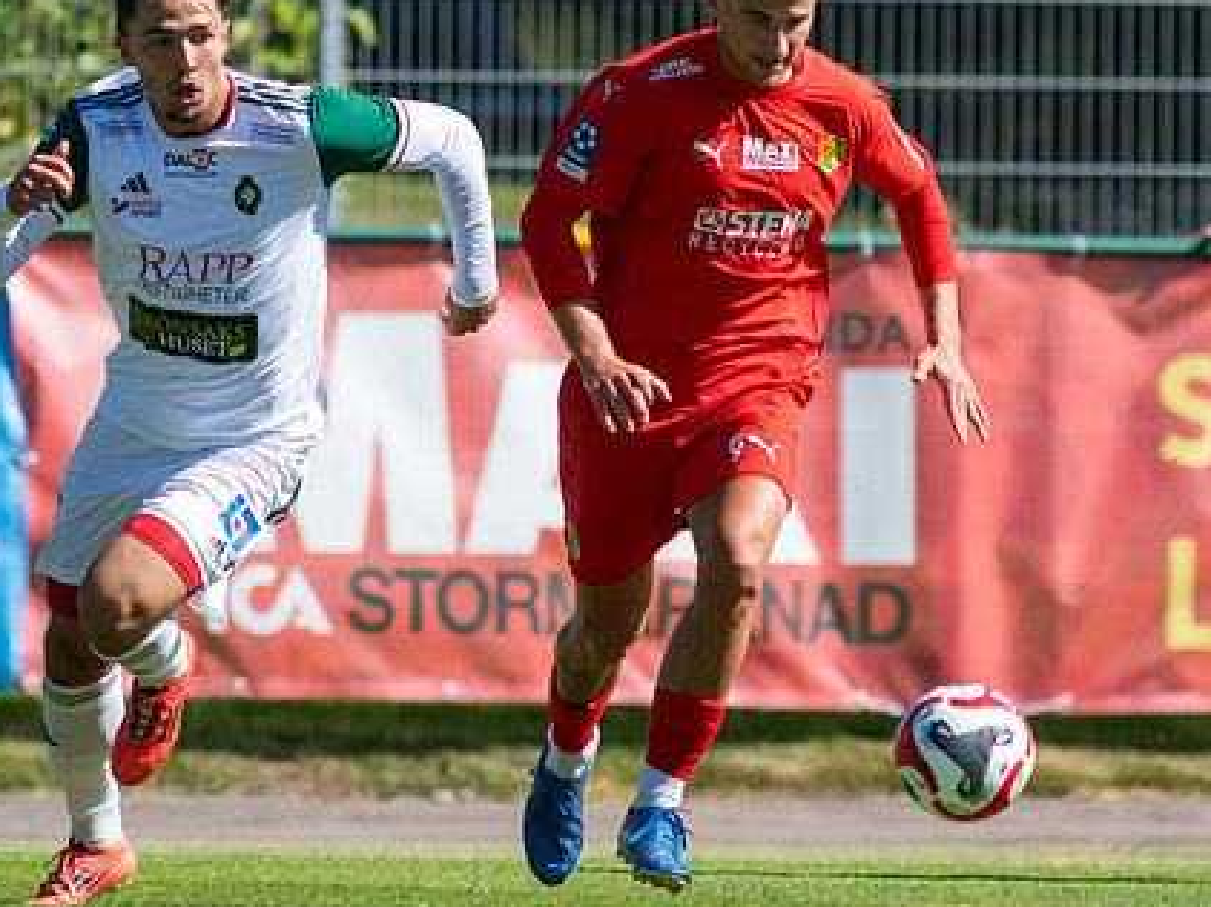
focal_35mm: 930
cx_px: 746
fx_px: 32516
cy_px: 475
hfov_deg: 2.1
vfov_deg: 1.6
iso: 125
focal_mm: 300
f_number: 3.2
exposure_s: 1/3200
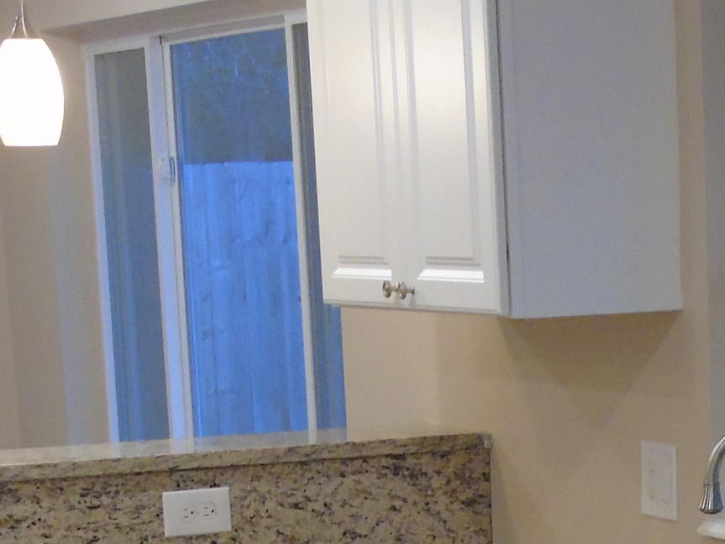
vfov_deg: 10.2
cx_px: 682
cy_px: 878
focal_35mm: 139
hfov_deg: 14.0
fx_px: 2911
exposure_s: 1/25
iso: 400
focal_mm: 7.1
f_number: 3.9
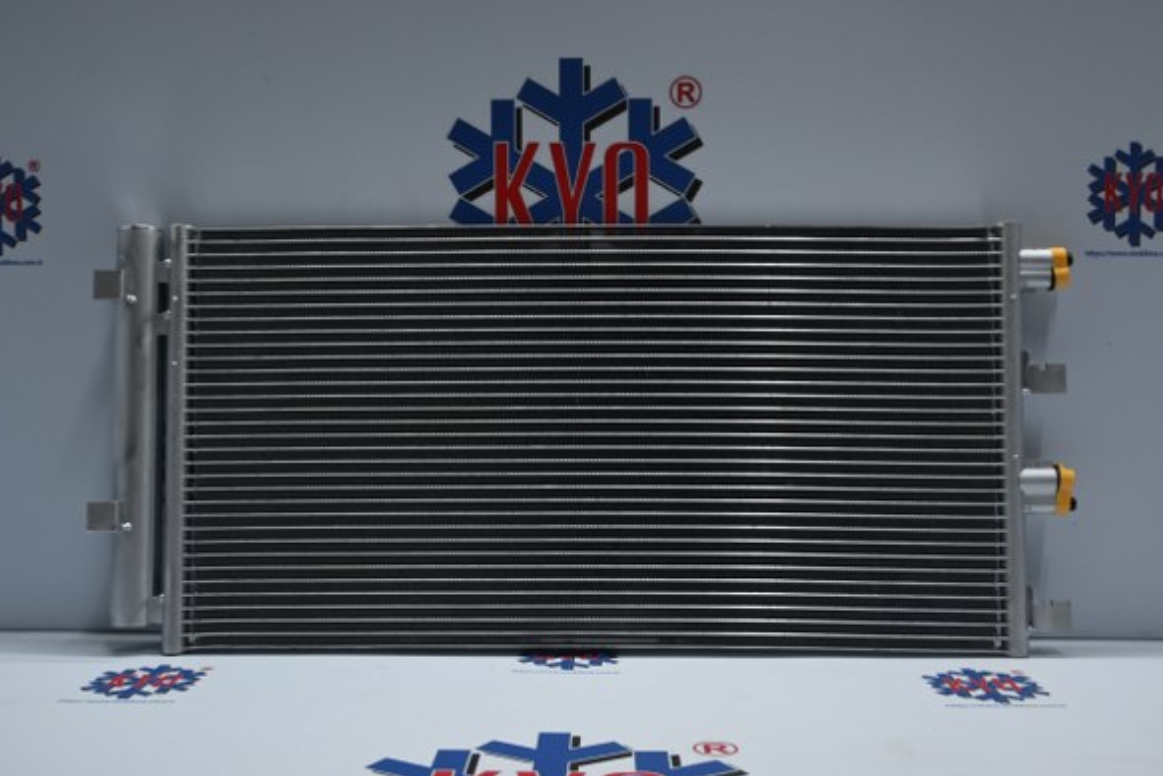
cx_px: 579
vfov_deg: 37.4
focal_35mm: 36
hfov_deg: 53.7
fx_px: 1148
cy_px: 389
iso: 250
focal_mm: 23
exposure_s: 1/40
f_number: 4.2
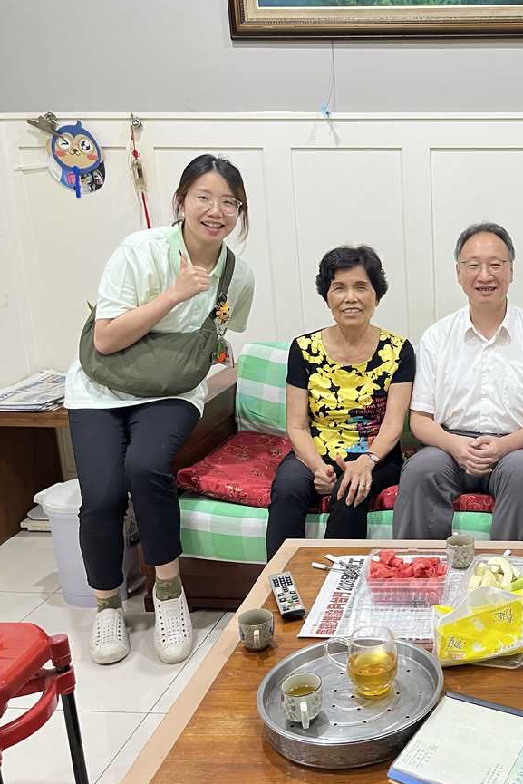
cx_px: 532
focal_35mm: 40
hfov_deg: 30.8
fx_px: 871
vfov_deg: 48.4
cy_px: 373
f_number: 1.6
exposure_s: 1/60
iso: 320
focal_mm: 5.1
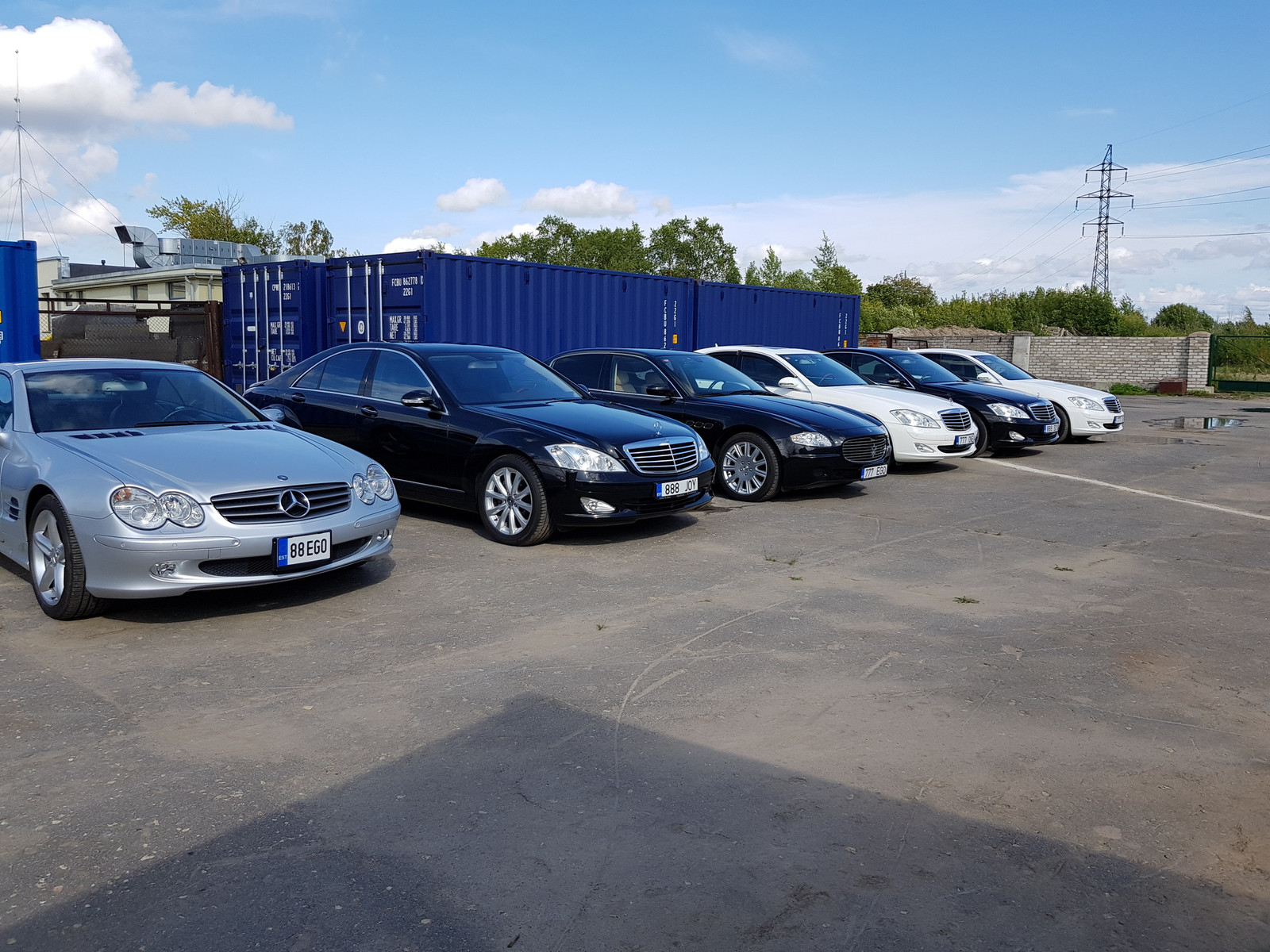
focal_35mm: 26
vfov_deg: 53.1
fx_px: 954
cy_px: 476
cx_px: 635
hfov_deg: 67.3
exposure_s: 1/1708
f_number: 1.7
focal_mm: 4.2
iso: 40
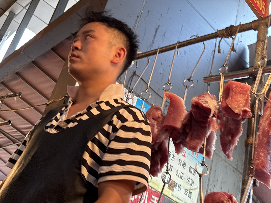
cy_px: 102
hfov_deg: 36.8
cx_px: 136
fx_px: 407
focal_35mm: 52
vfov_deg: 28.0
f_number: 1.6
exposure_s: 1/50
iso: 32
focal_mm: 5.96
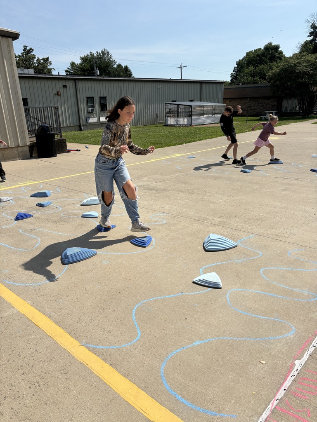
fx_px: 317
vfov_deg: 67.3
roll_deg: +1.2
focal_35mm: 26
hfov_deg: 53.1
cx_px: 158
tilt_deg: -17.7
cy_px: 211
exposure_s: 1/6993
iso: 50
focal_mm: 5.96
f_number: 1.6
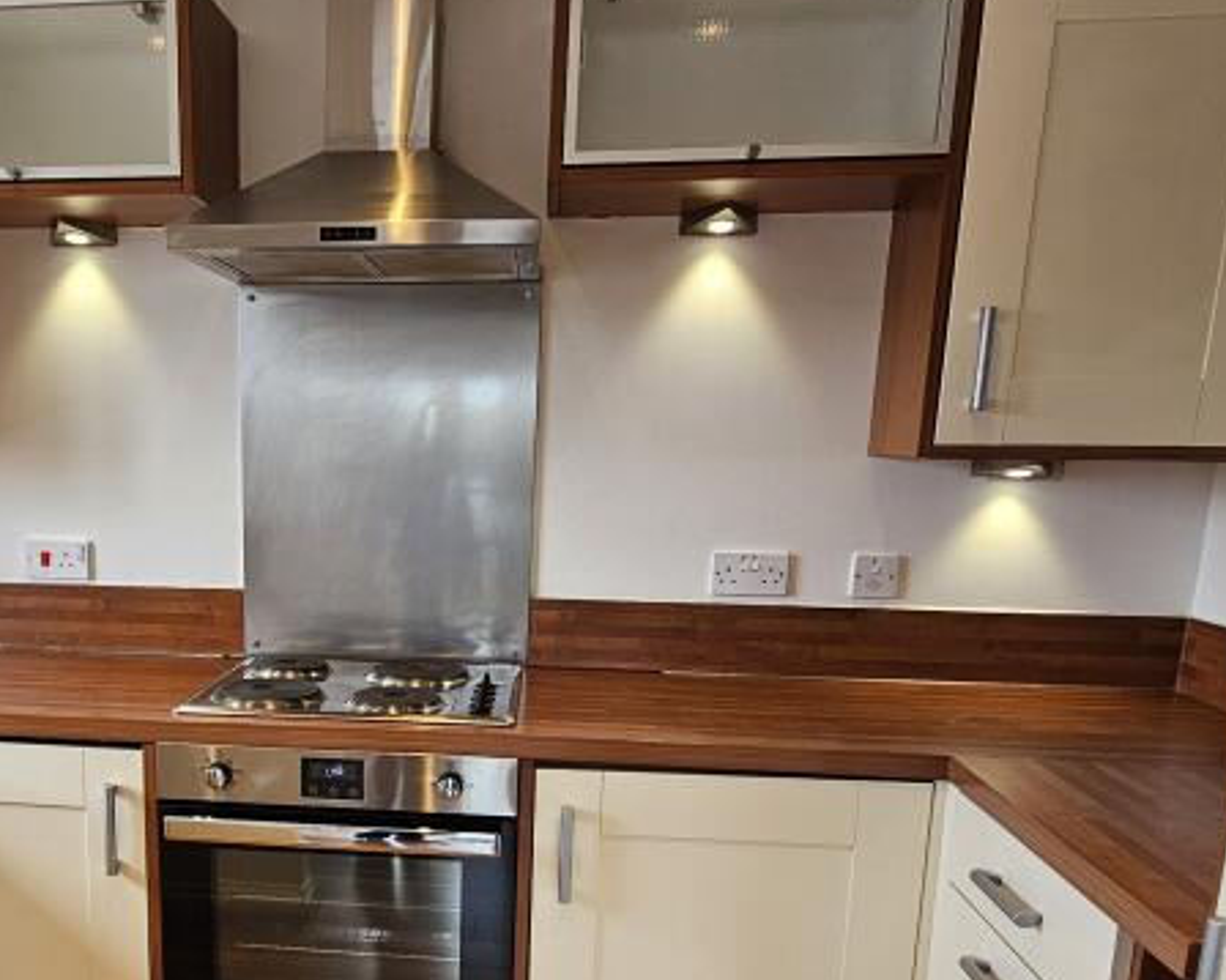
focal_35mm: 29
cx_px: 386
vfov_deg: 48.2
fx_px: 1052
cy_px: 725
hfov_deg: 58.8
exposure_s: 1/50
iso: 50
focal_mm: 2.2
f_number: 2.2
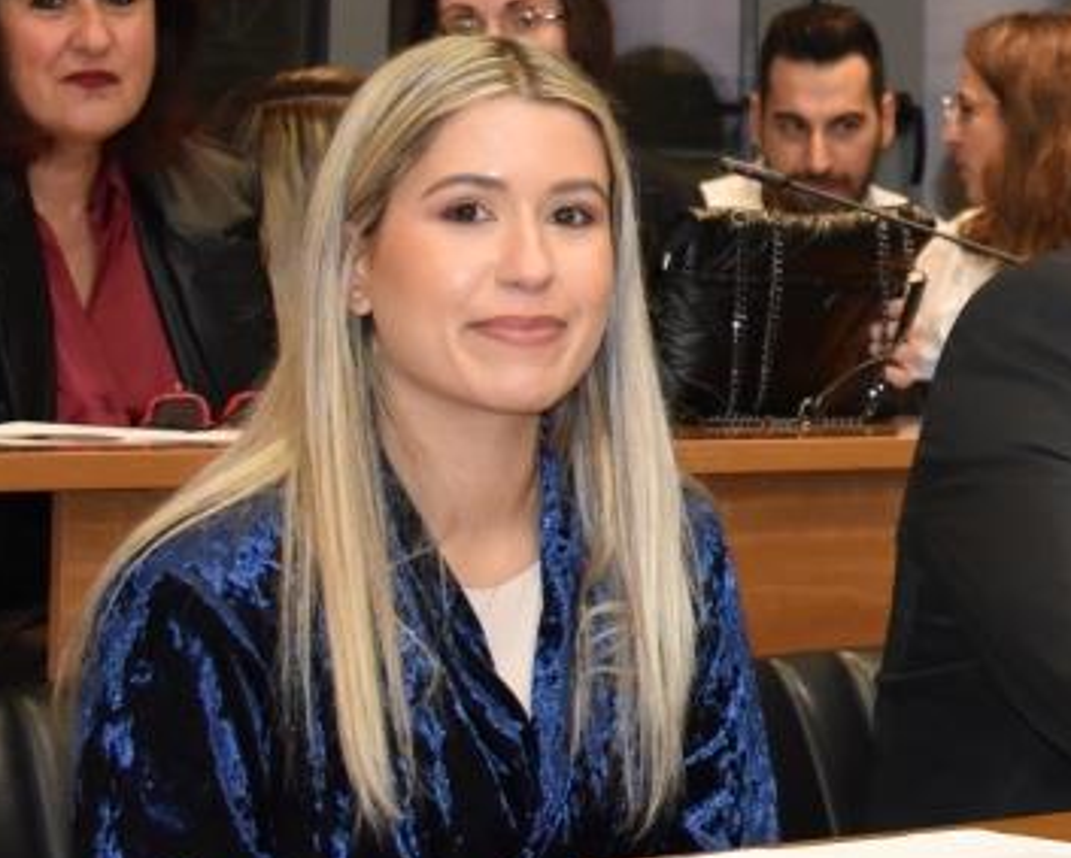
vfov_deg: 12.9
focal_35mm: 118
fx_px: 3755
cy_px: -5
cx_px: 1490
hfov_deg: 15.3
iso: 1600
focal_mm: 29
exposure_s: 1/80
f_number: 4.2
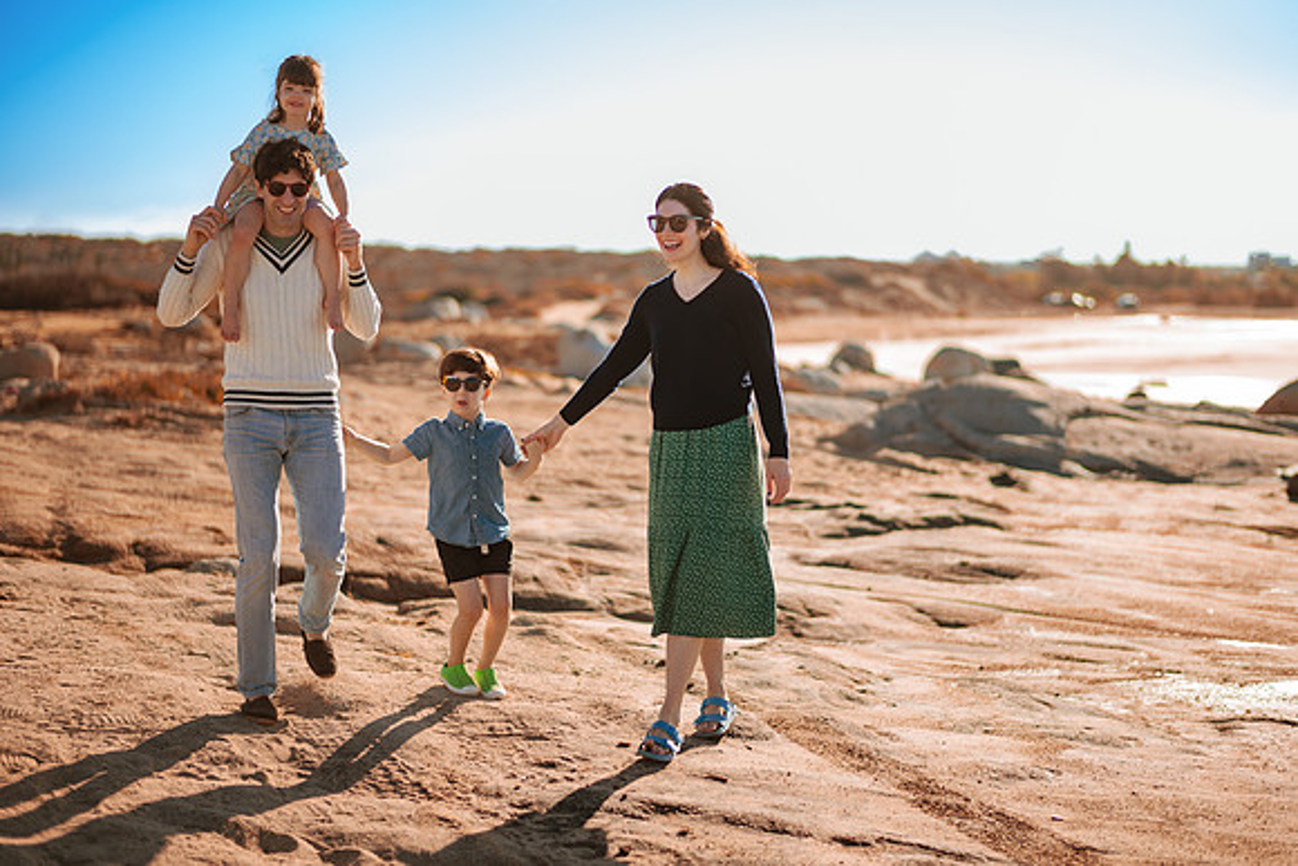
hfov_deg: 34.1
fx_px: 2116
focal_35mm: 59
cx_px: 649
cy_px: 433
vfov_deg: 23.1
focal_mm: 58
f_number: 1.4
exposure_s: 1/2500
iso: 50
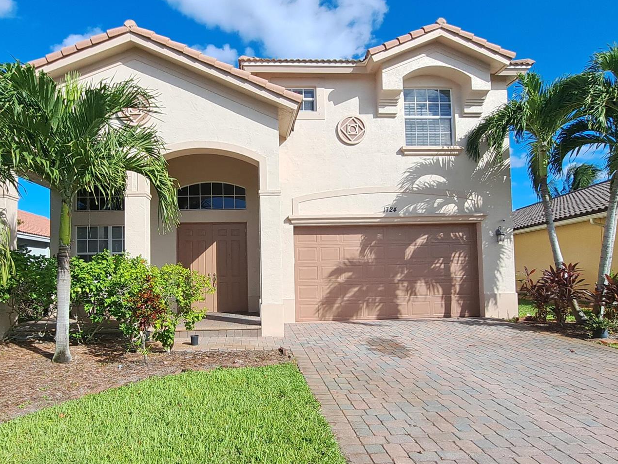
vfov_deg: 63.2
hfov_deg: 78.3
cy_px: 263
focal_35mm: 21
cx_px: 256
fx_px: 375
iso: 50
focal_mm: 1.74
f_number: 2.2
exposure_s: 1/1229
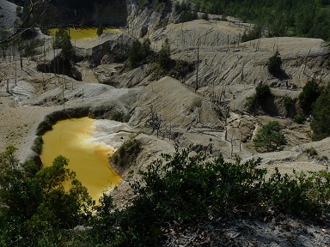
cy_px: 124
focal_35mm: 41
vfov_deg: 35.1
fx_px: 391
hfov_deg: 45.8
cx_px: 165
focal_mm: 5
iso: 100
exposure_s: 1/500
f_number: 7.1
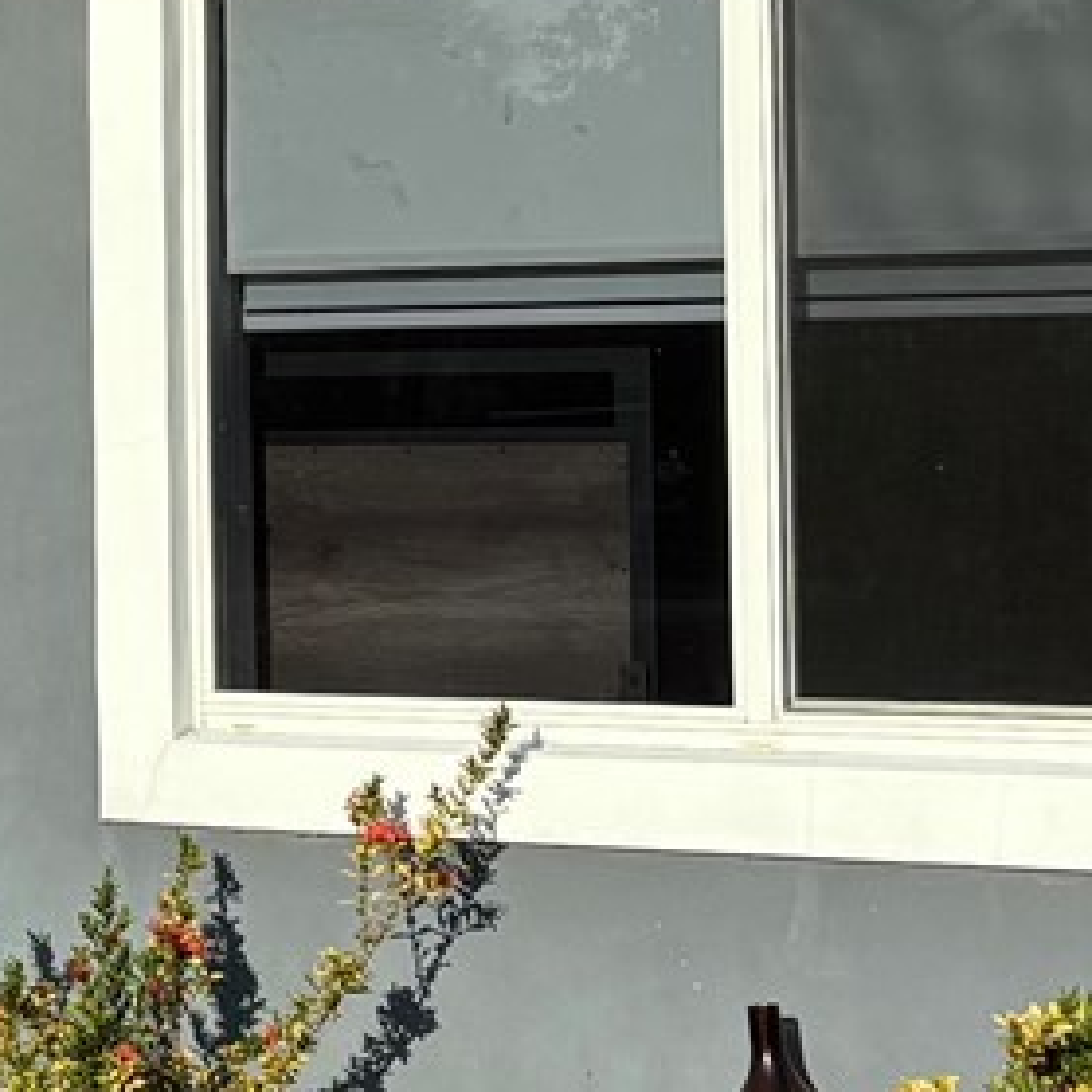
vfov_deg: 13.2
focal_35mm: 132
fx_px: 4711
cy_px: 286
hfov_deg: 12.7
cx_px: -466
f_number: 1.6
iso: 50
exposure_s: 1/4854
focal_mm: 5.96
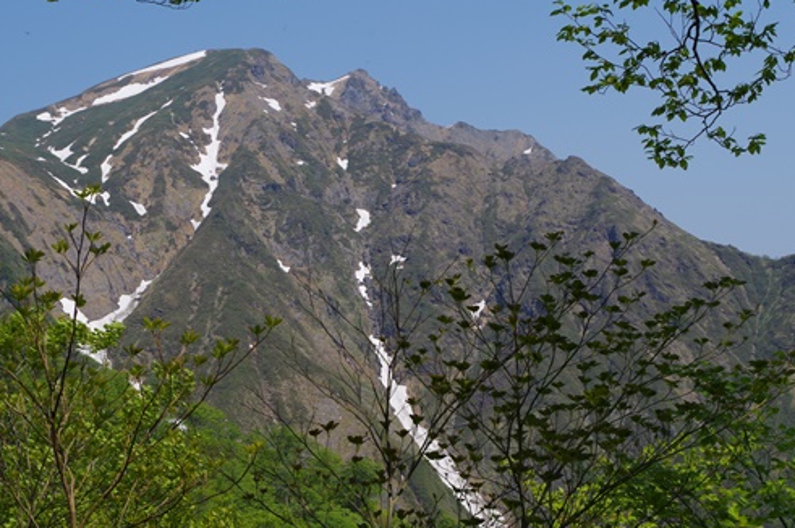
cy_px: 306
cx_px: 391
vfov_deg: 22.9
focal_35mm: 59
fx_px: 1301
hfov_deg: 34.0
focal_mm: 32.5
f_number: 11
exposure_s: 1/160
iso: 100
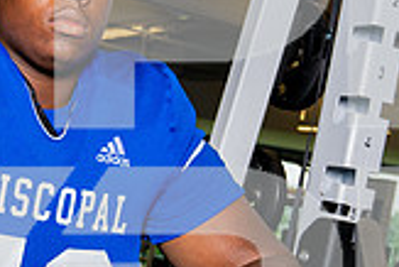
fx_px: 1143
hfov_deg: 19.3
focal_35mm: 103
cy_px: 298
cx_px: 15
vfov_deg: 13.1
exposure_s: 1/250
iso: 200
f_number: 5
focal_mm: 29
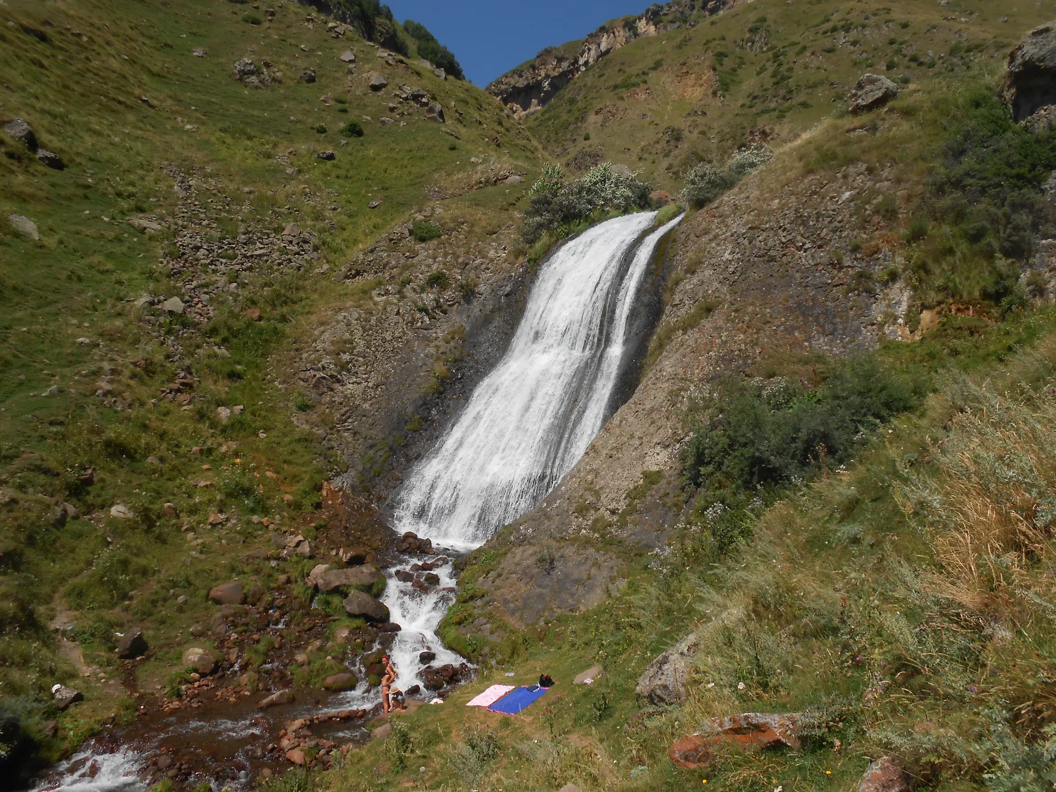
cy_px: 396
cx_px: 528
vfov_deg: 53.1
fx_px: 793
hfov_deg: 67.3
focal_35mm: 26
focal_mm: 4.6
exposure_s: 1/1500
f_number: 3.5
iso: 80
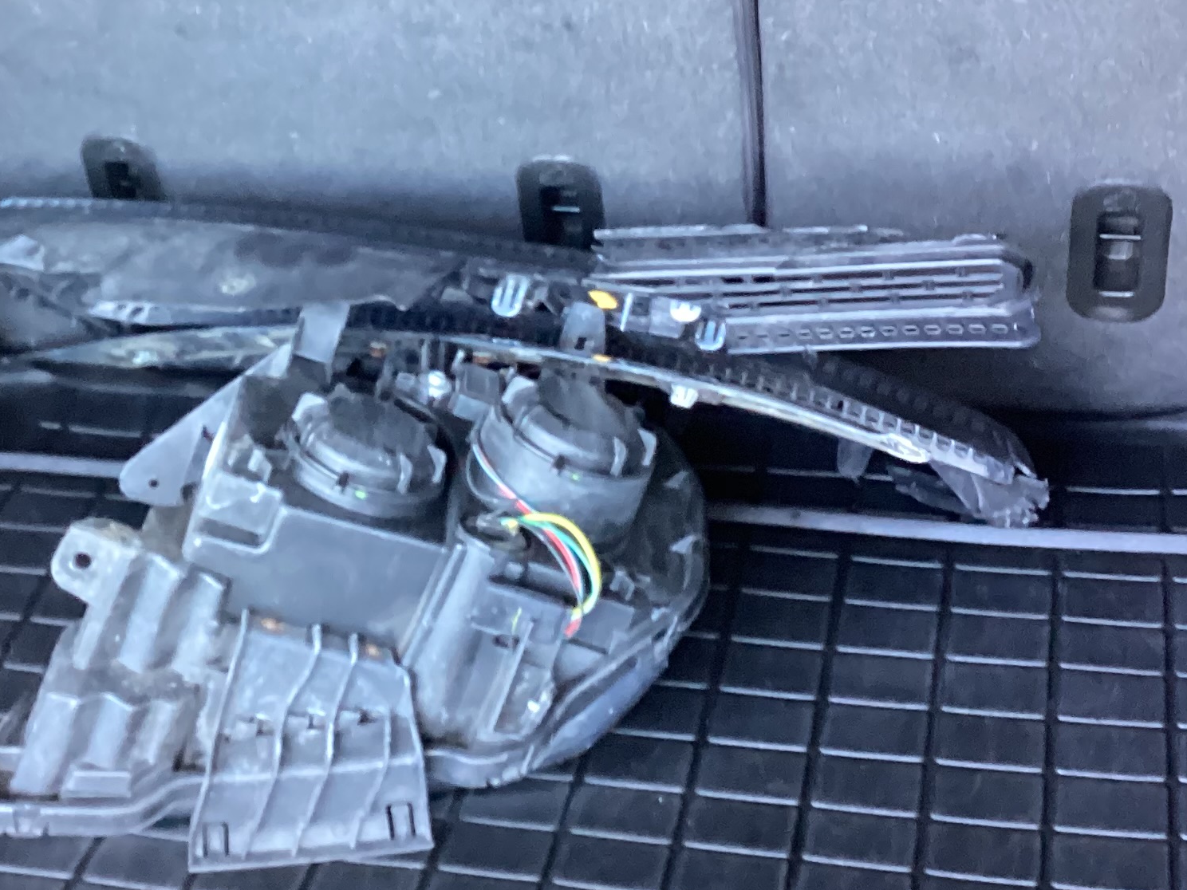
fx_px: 2332
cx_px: 330
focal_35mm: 68
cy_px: 369
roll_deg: +4.4
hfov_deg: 28.2
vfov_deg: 21.6
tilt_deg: -27.3
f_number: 2.4
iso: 320
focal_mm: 3.3
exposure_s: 1/33
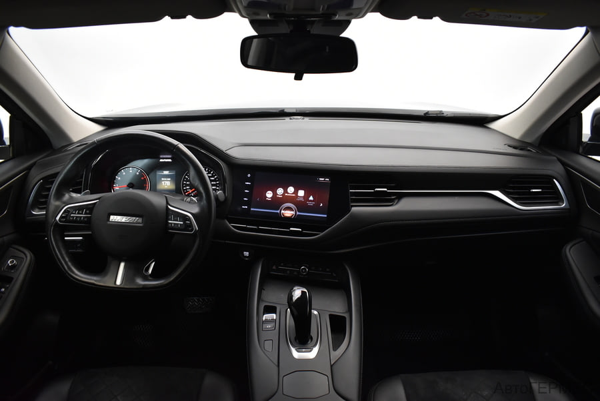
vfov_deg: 48.0
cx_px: 300
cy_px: 200
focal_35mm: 27
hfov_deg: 67.3
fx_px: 450
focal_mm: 18
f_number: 3.5
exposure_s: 1/30
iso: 1250
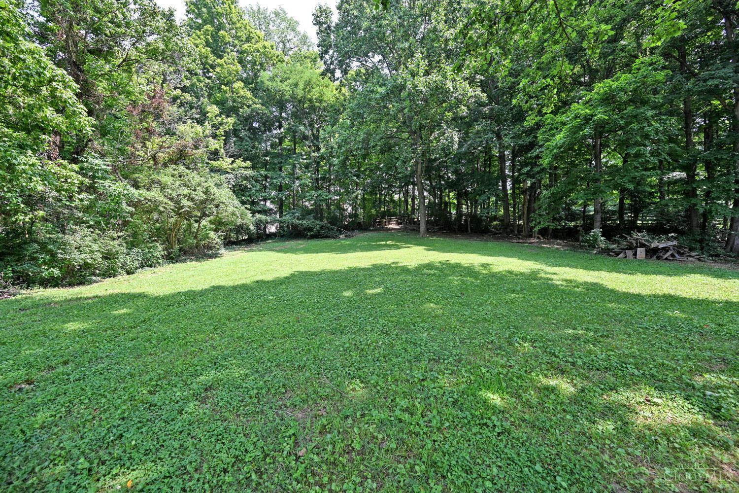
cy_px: 246
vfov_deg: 81.2
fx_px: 287
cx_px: 370
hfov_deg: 104.3
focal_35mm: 14
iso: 200
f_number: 5
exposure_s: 1/250
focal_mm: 14
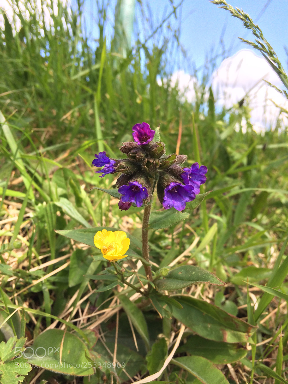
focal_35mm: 29
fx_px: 322
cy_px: 192
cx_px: 144
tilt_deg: -3.4
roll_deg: -2.3
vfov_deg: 61.7
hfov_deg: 48.2
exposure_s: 1/419
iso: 32
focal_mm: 4.15
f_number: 2.2
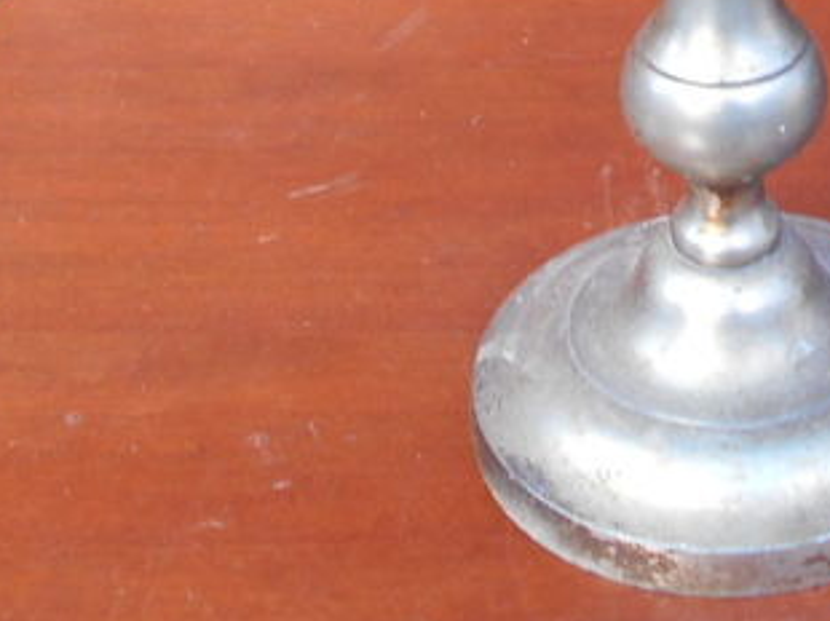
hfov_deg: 22.8
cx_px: 710
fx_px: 2013
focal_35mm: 84
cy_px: -252
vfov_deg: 16.3
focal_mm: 4.6
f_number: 3.2
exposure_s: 1/30
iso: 110
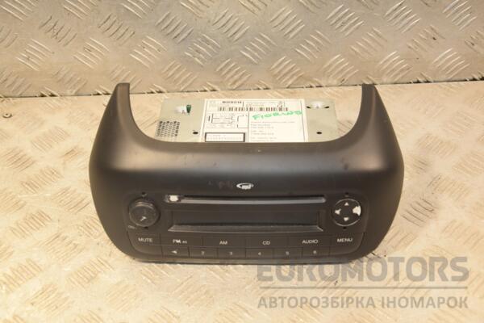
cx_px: 242
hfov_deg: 33.4
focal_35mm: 60
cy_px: 162
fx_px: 807
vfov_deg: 22.6
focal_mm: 40
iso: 800
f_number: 5
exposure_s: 1/200
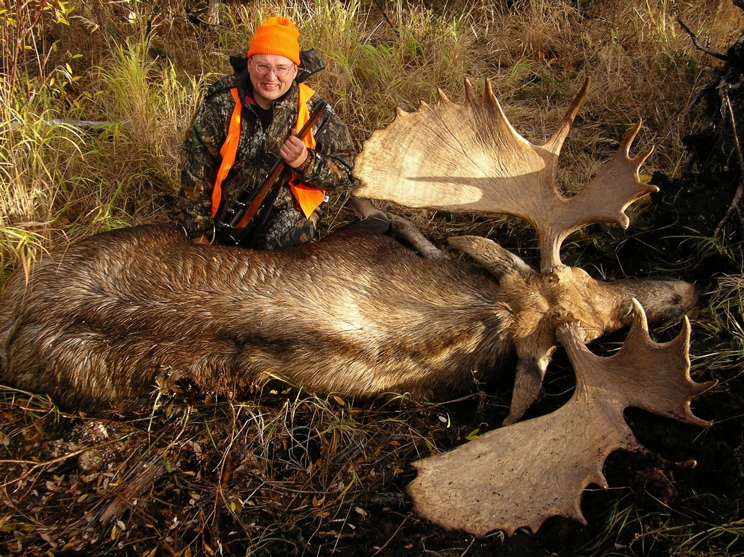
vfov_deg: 30.2
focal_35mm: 48
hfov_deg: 39.7
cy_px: 278
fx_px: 1031
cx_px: 372
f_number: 3.1
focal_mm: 7.5
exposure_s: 1/200
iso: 50
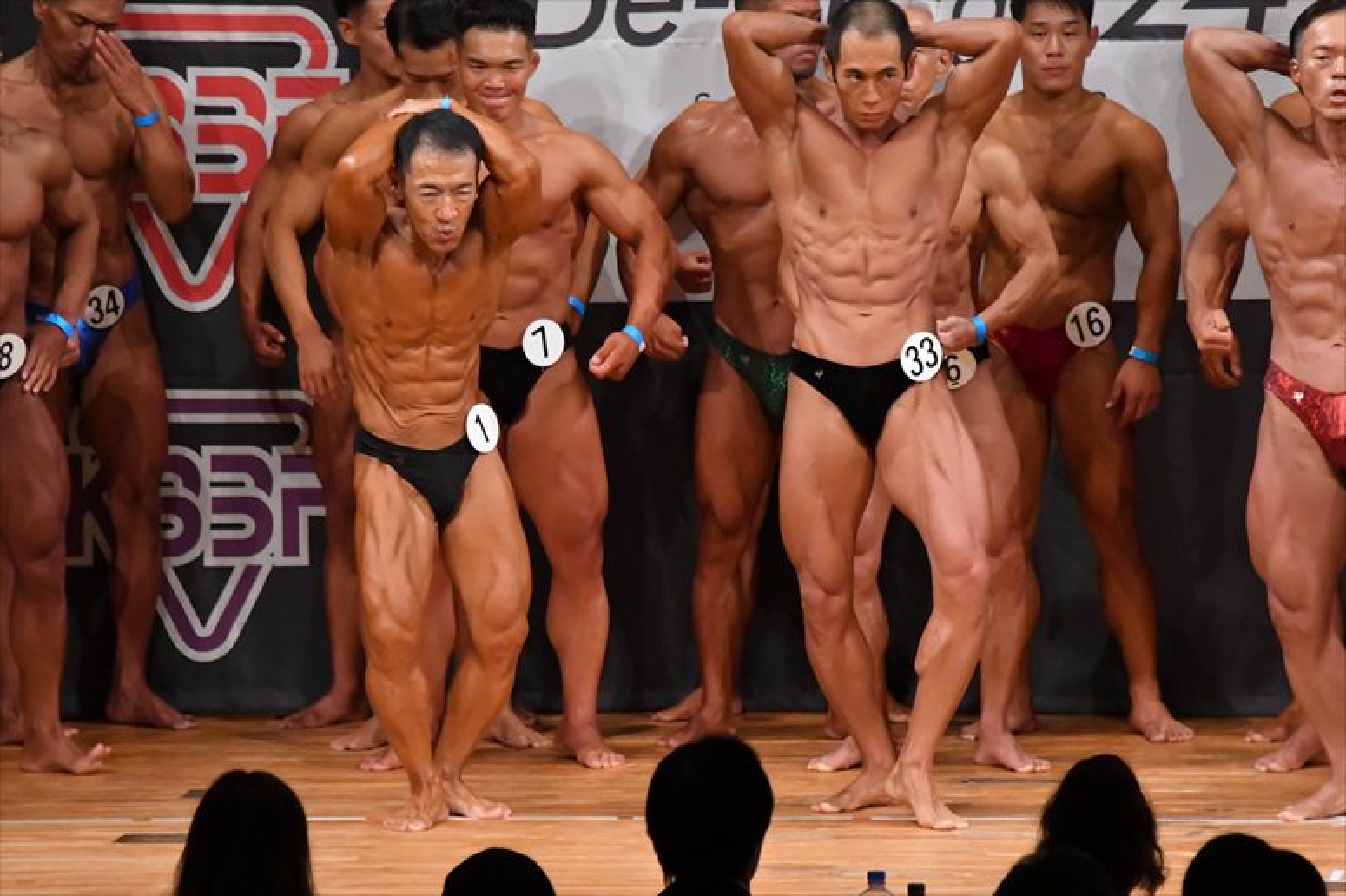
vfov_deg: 4.6
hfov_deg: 6.9
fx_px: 11211
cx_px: 673
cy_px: 448
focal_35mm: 300
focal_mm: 200
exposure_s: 1/400
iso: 8000
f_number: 5.6
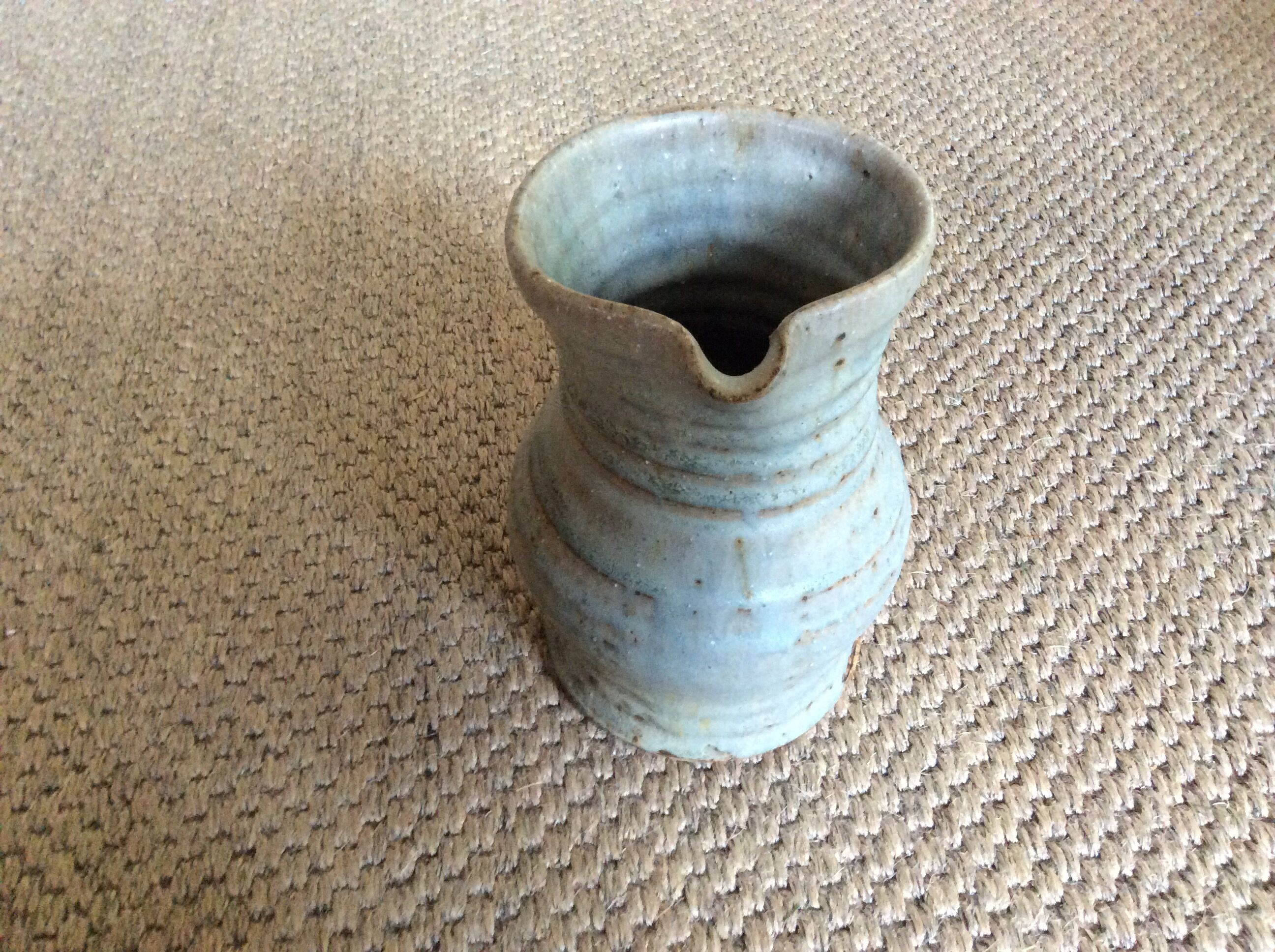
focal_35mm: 32
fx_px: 1177
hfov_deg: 56.9
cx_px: 638
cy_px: 476
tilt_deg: -49.8
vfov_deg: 44.1
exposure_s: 1/20
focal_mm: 3.3
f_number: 2.4
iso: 250
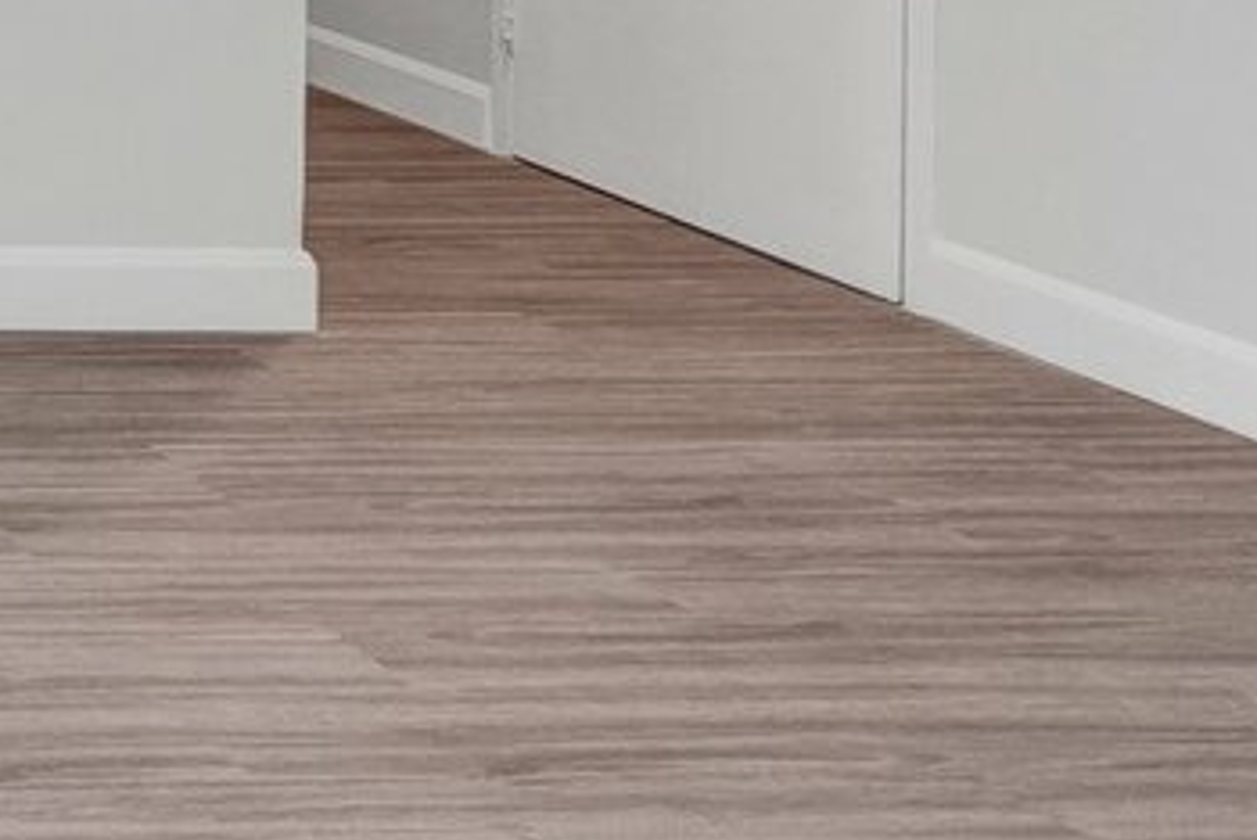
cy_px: -535
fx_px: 2515
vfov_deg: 16.7
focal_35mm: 72
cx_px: -1300
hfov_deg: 18.1
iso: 400
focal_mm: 14.6
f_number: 8
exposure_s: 1/25
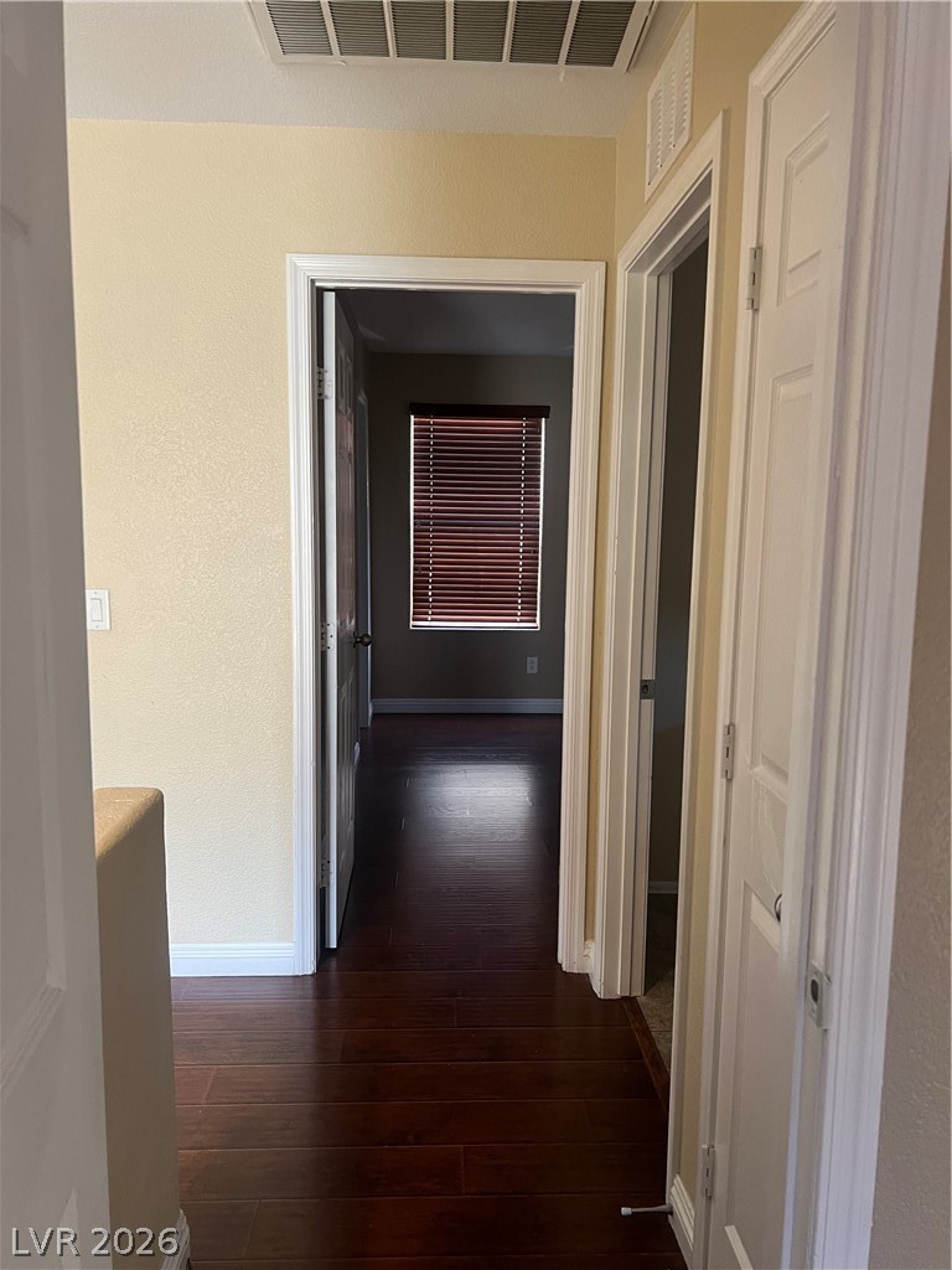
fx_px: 953
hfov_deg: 53.1
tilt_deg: -5.0
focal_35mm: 26
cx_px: 476
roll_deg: -1.8
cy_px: 635
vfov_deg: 67.3
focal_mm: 5.7
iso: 160
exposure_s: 1/60
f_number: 1.5
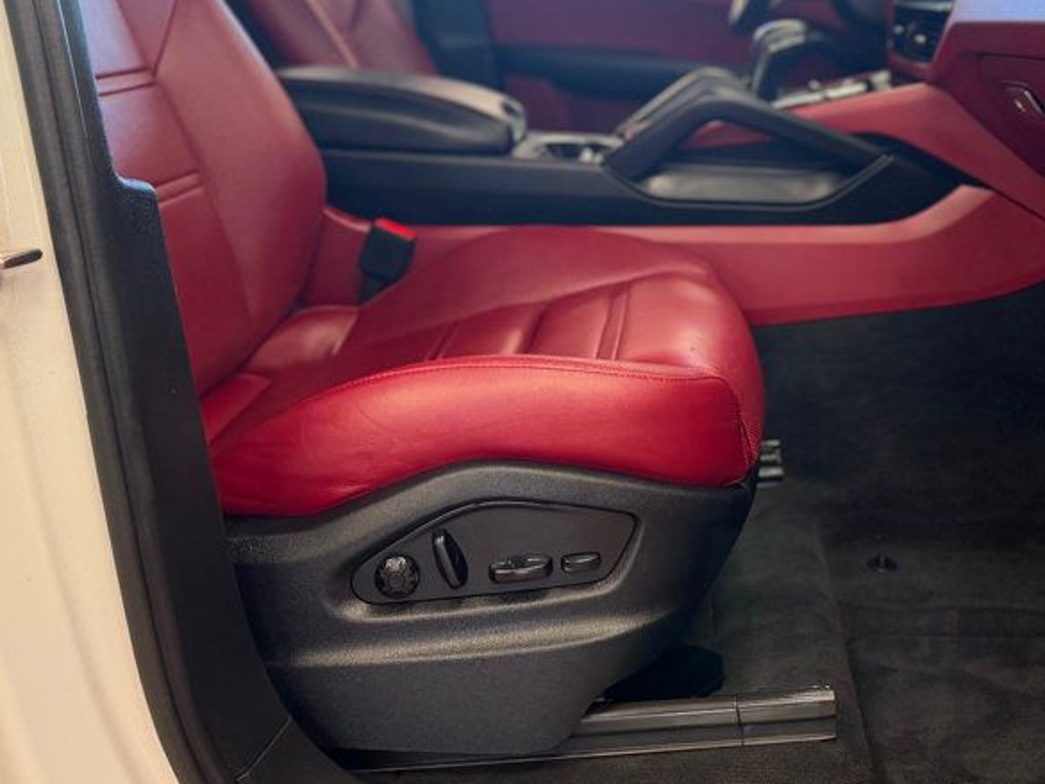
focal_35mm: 42
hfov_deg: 44.3
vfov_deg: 33.7
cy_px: 207
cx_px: 673
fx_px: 1268
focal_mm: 6.76
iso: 200
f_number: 1.78
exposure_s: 1/120
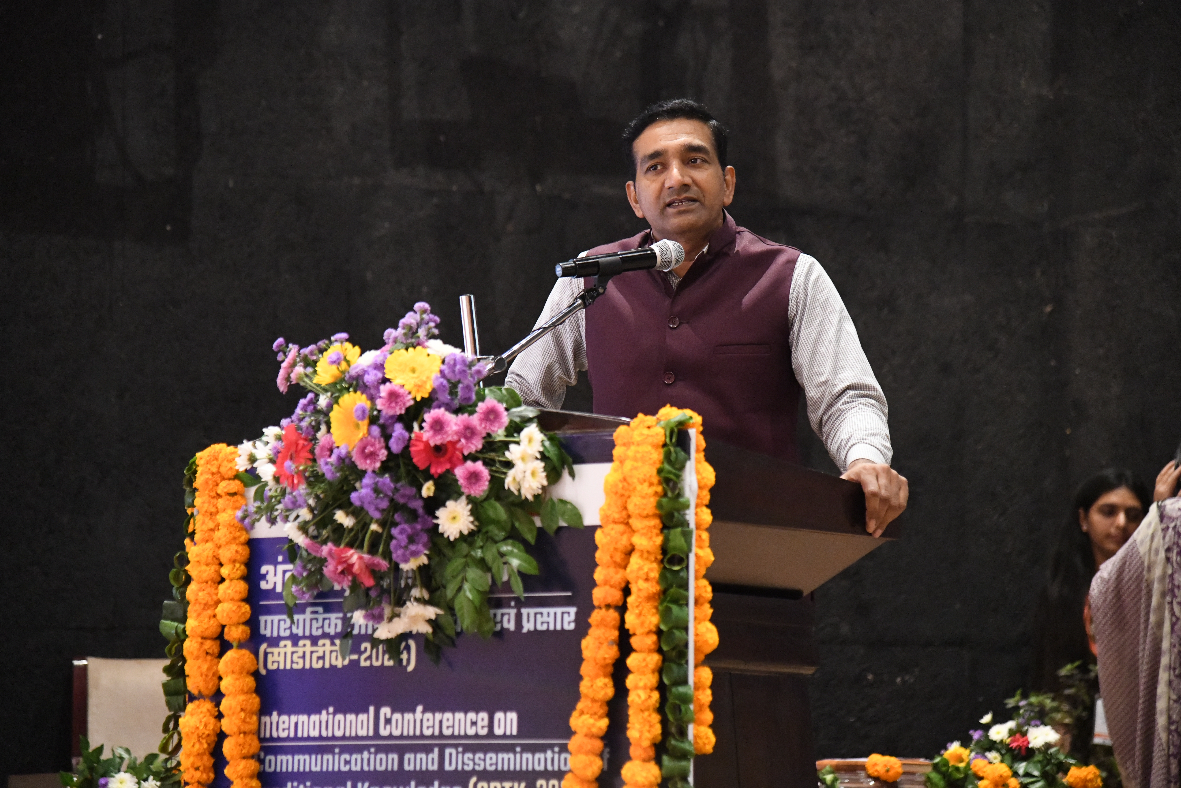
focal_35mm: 121
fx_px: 3969
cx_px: 588
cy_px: 391
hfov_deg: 16.9
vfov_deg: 11.3
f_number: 4
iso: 10000
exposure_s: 1/125
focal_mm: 120
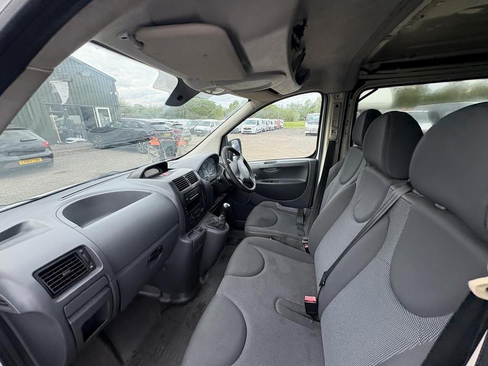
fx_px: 197
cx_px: 244
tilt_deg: -22.8
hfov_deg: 102.1
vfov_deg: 85.7
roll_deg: -5.3
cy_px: 183
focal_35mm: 14
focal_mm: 2.22
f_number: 2.2
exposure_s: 1/233
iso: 64
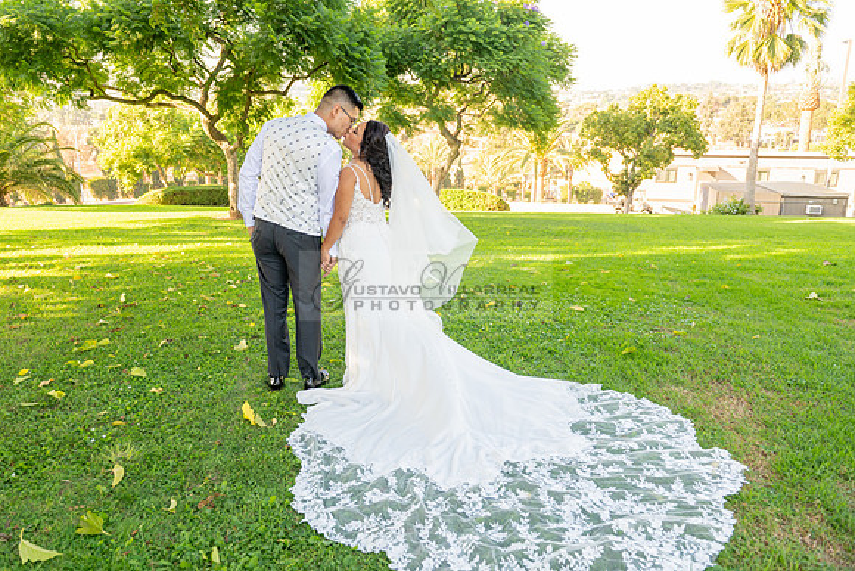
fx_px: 621
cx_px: 390
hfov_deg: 69.0
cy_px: 263
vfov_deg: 49.3
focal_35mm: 26
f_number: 4.5
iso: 200
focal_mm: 24
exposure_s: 1/200
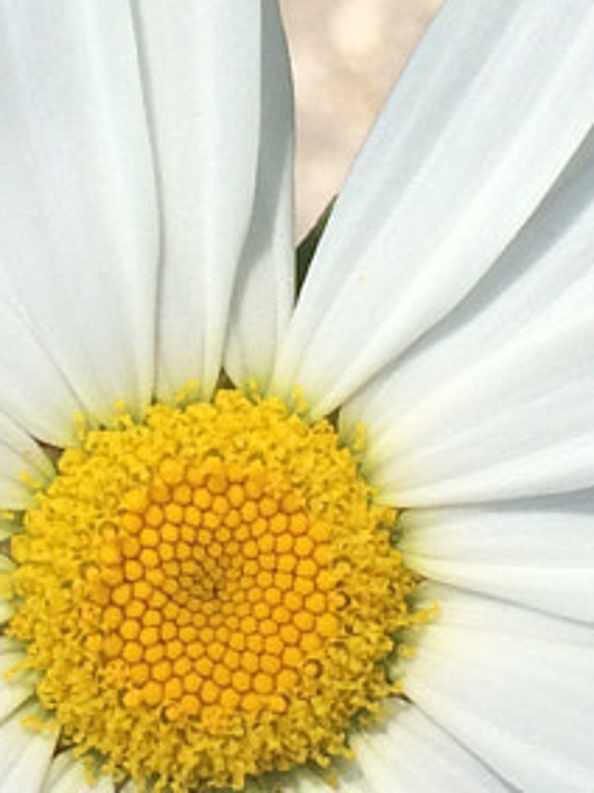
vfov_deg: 12.0
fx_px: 3755
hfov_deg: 9.0
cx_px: 210
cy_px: 277
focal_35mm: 164
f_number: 2.2
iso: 32
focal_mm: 4.15
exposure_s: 1/1109
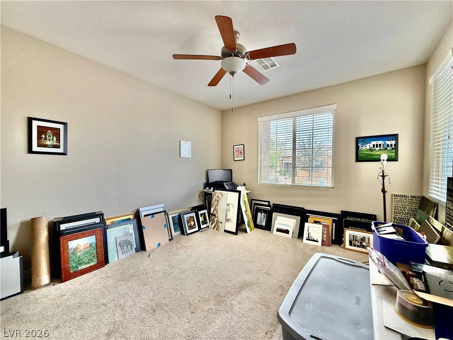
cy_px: 170
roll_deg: -0.4
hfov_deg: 102.1
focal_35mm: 14
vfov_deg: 85.7
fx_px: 183
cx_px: 226
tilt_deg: -0.8
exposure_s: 1/99
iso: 100
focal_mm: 2.22
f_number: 2.2
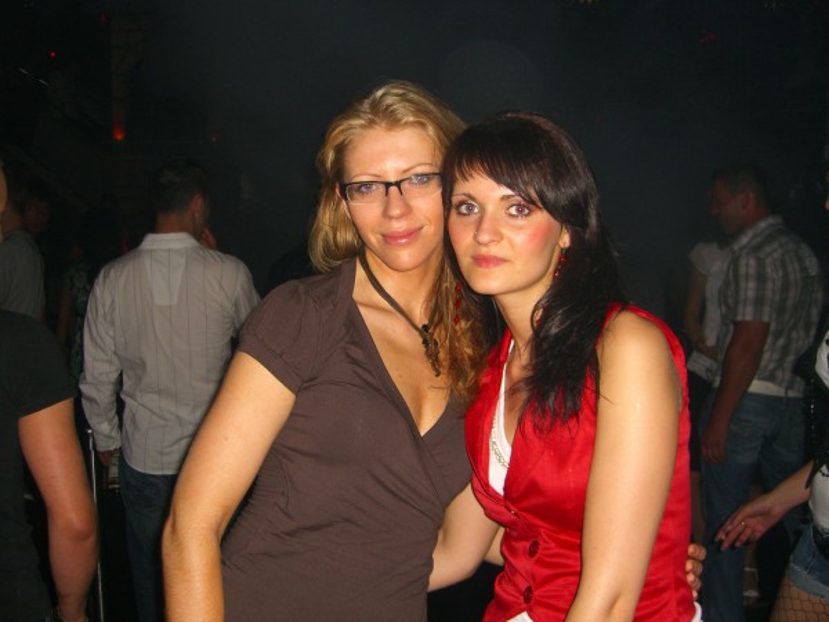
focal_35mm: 38
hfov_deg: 49.0
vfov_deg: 37.7
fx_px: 910
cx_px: 414
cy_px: 311
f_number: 2.8
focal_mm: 7.9
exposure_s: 1/60
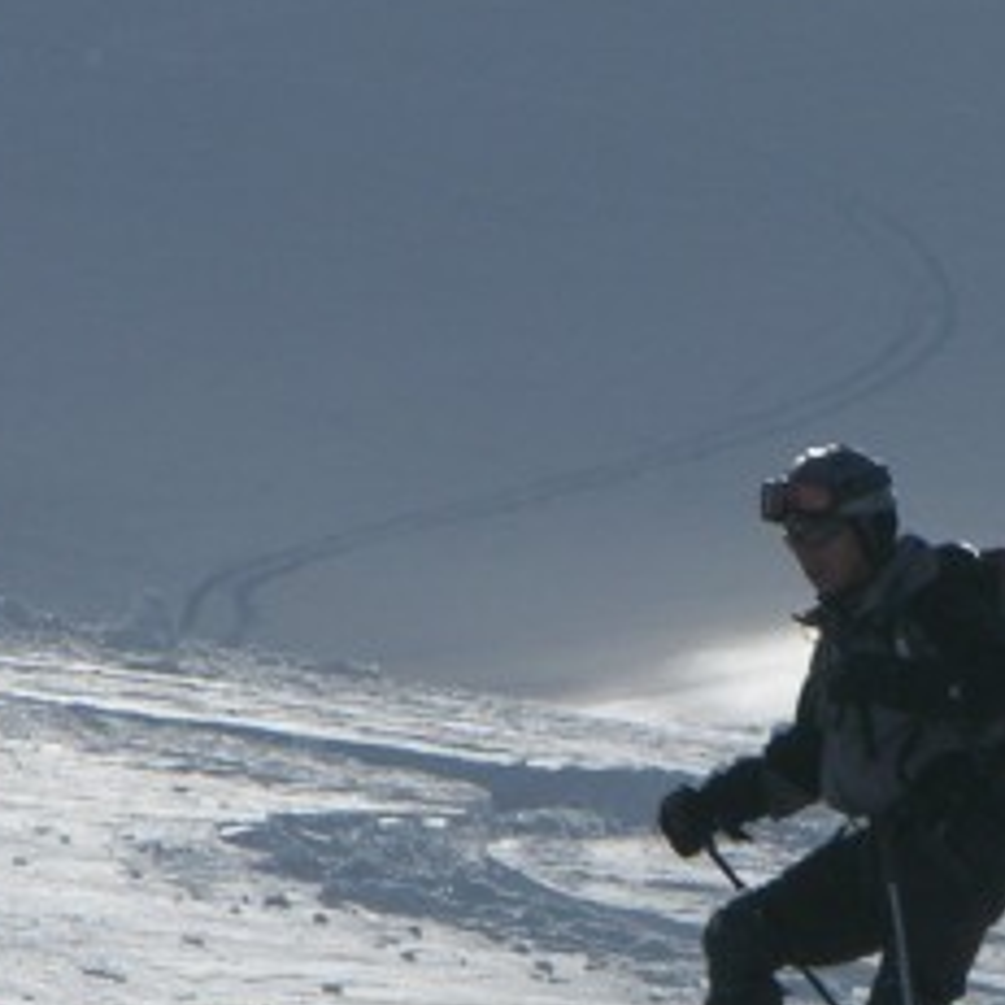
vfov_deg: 1.6
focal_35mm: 1099
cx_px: 1118
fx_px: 36099
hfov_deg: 1.6
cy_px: 709
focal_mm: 71.2
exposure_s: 1/638
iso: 50
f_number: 7.4
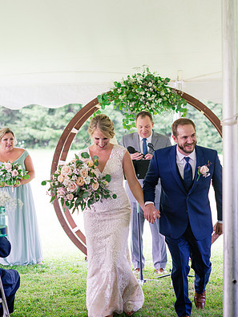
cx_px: 119
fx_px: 851
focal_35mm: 93
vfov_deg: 21.1
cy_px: 157
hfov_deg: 15.9
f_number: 3.2
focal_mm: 85
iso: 500
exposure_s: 1/250
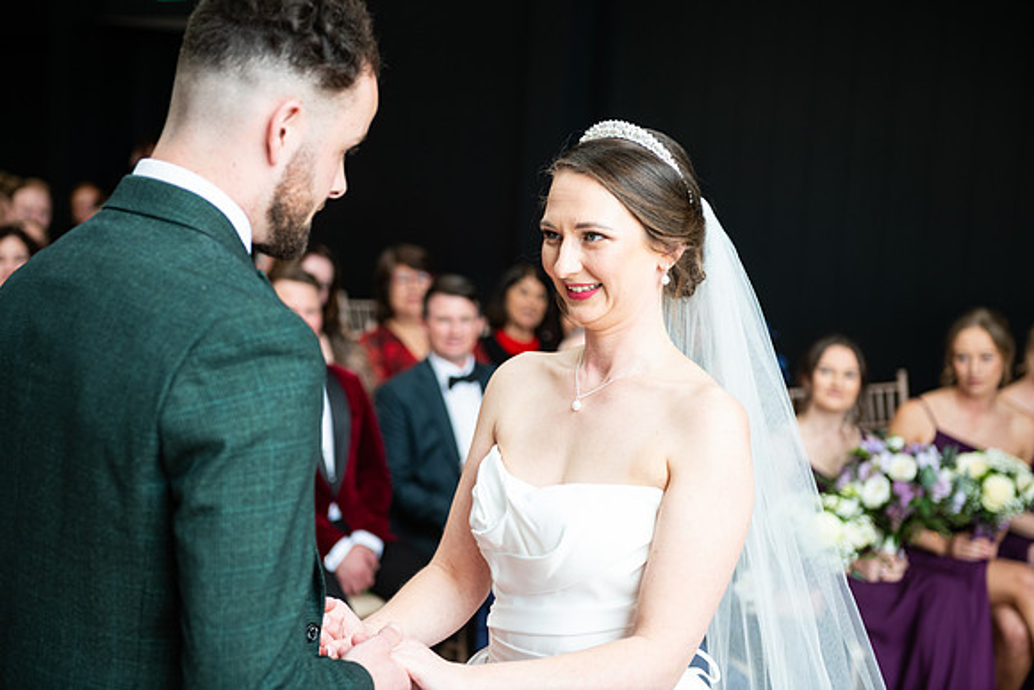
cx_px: 517
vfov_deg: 20.6
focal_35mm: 66
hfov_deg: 30.5
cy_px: 345
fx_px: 1896
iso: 400
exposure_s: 1/200
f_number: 3.5
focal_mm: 66
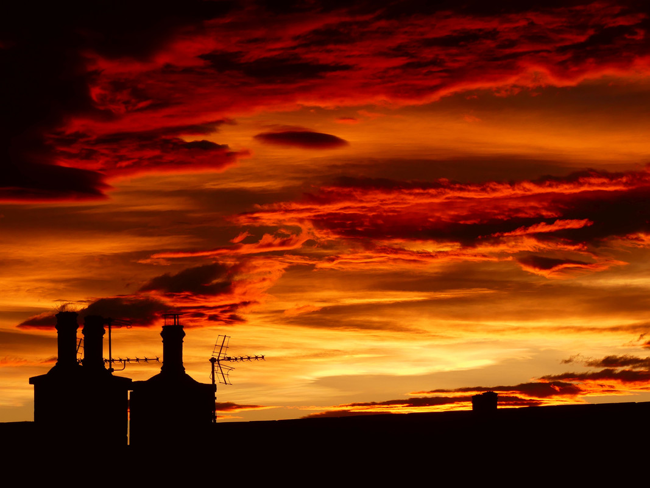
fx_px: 3004
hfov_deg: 12.3
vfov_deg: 9.3
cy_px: 244
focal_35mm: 160
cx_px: 325
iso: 100
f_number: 4
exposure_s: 1/500
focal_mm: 28.7
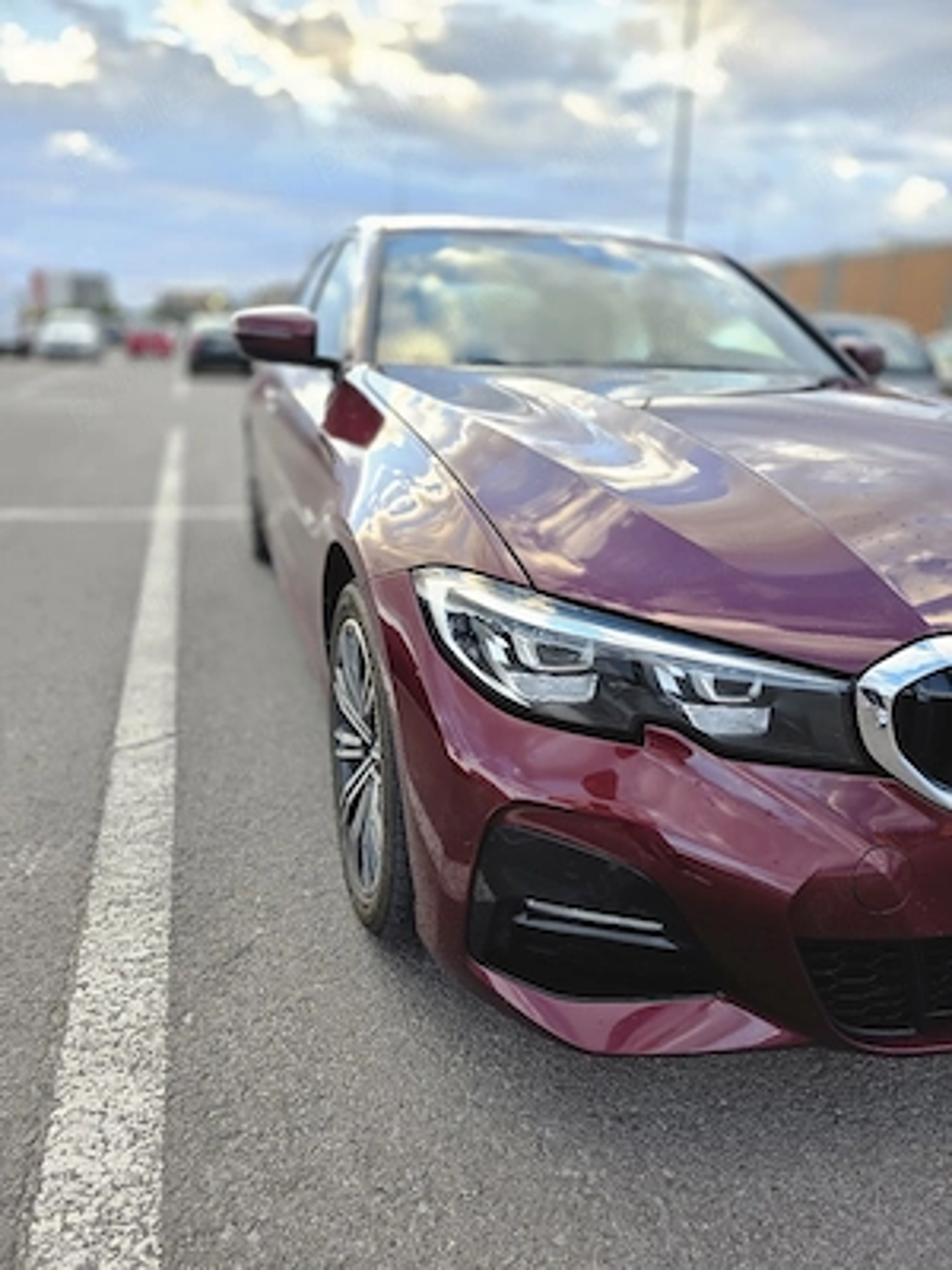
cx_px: 476
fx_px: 843
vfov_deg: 73.9
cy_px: 635
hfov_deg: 58.9
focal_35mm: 23
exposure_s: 1/370
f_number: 1.7
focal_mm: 6.3
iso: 40
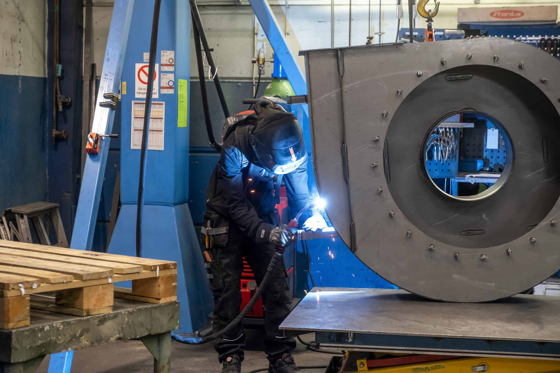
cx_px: 280
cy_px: 186
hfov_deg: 27.0
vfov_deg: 18.2
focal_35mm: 75
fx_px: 1167
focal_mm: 50
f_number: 4
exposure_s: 1/100
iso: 3200
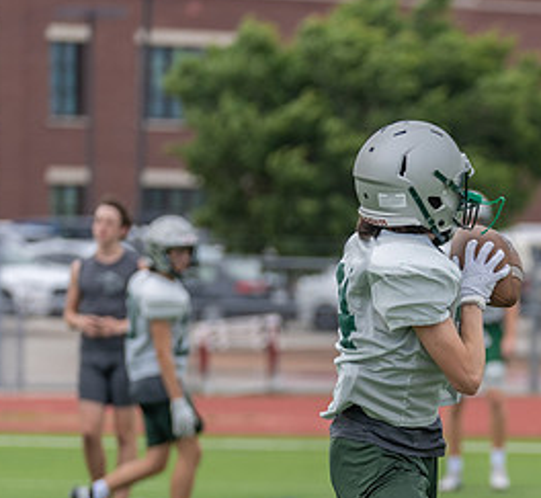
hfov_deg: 5.0
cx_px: 492
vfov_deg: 4.6
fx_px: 6134
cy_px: 412
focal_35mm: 361
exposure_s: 1/1250
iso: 160
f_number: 3.5
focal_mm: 150
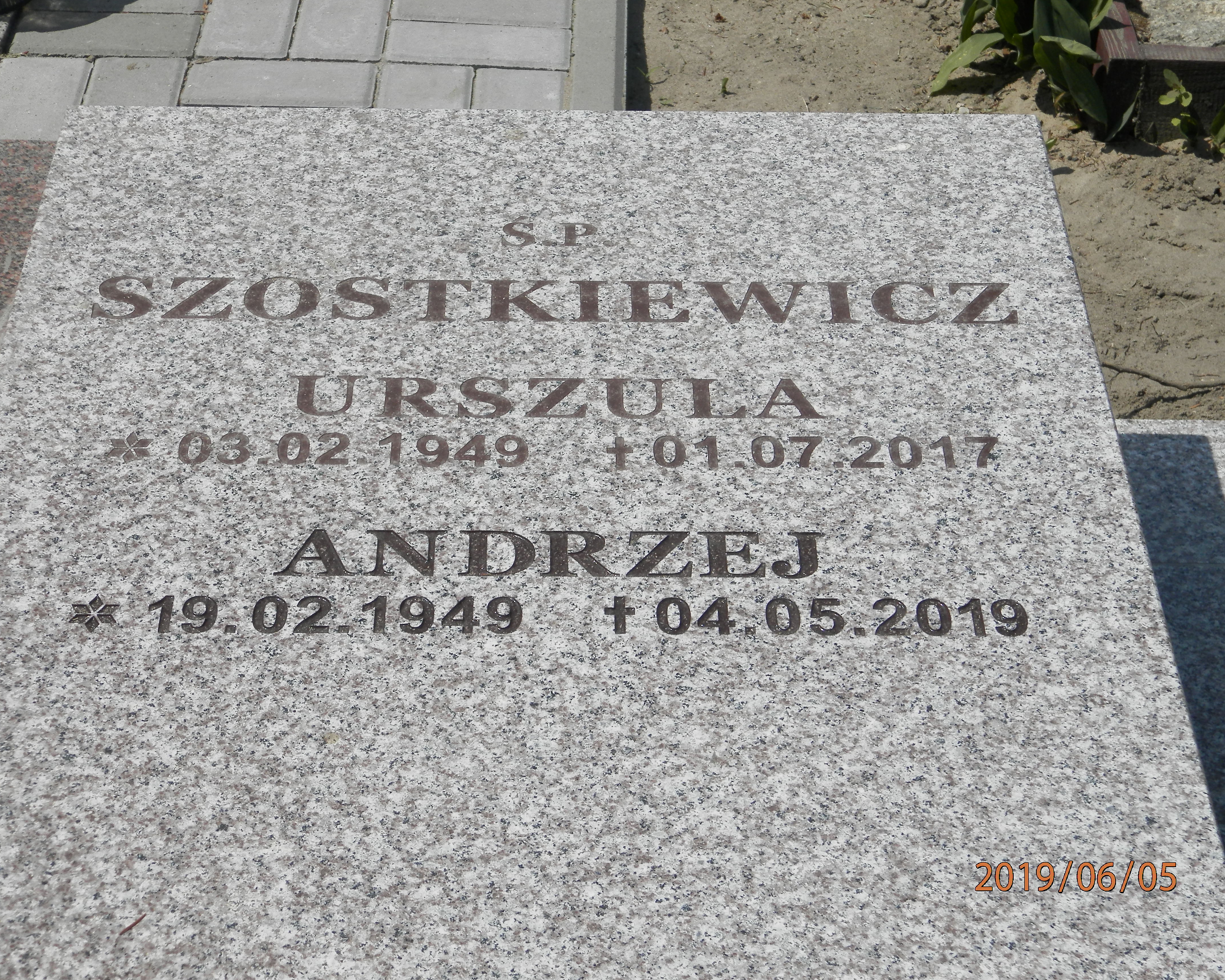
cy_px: 490
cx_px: 602
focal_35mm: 71
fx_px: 2574
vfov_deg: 21.6
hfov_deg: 26.8
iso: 80
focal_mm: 12.2
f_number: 11.4
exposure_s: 1/200
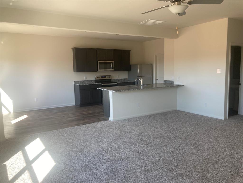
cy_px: 92
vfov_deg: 49.7
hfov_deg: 63.4
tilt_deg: -6.7
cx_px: 122
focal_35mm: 28
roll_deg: -0.1
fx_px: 197
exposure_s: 1/121
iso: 64
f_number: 1.8
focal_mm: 3.99
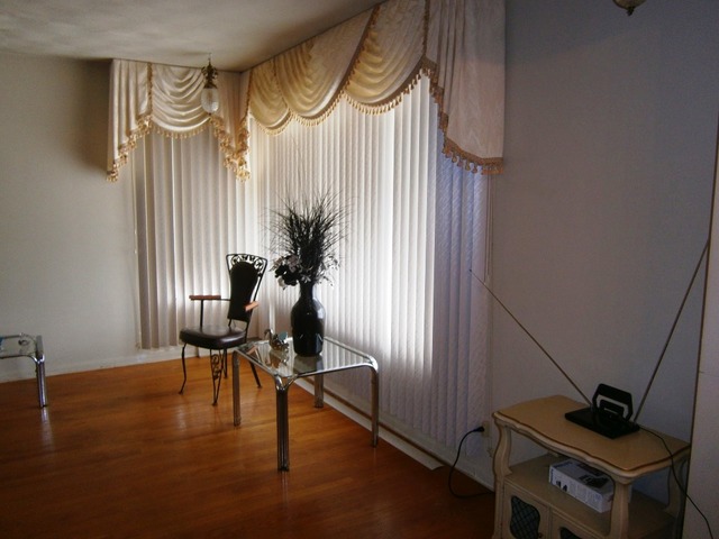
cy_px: 270
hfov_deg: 67.3
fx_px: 540
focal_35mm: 26
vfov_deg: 53.1
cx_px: 360
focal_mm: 4.7
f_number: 2.8
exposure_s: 1/30
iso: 125
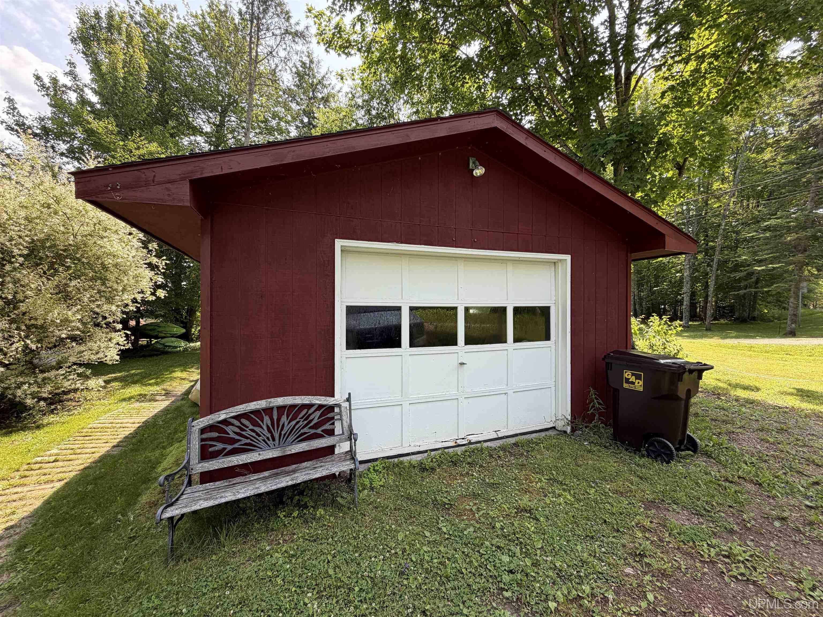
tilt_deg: -1.4
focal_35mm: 14
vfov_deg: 85.7
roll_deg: +0.7
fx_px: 333
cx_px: 412
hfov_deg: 102.1
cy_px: 308
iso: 40
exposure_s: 1/220
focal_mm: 2.22
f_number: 2.2
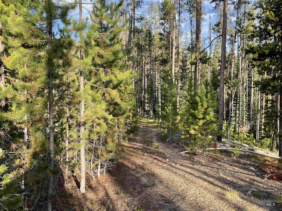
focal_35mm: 29
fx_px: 236
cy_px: 106
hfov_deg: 61.7
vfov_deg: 48.2
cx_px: 141
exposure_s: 1/255
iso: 16
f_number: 1.8
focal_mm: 3
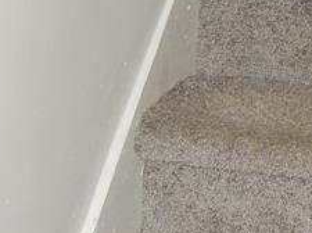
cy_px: -104
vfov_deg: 12.4
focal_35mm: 114
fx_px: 1026
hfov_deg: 16.2
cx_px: 422
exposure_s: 1/30
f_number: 3.7
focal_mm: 4.5
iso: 200
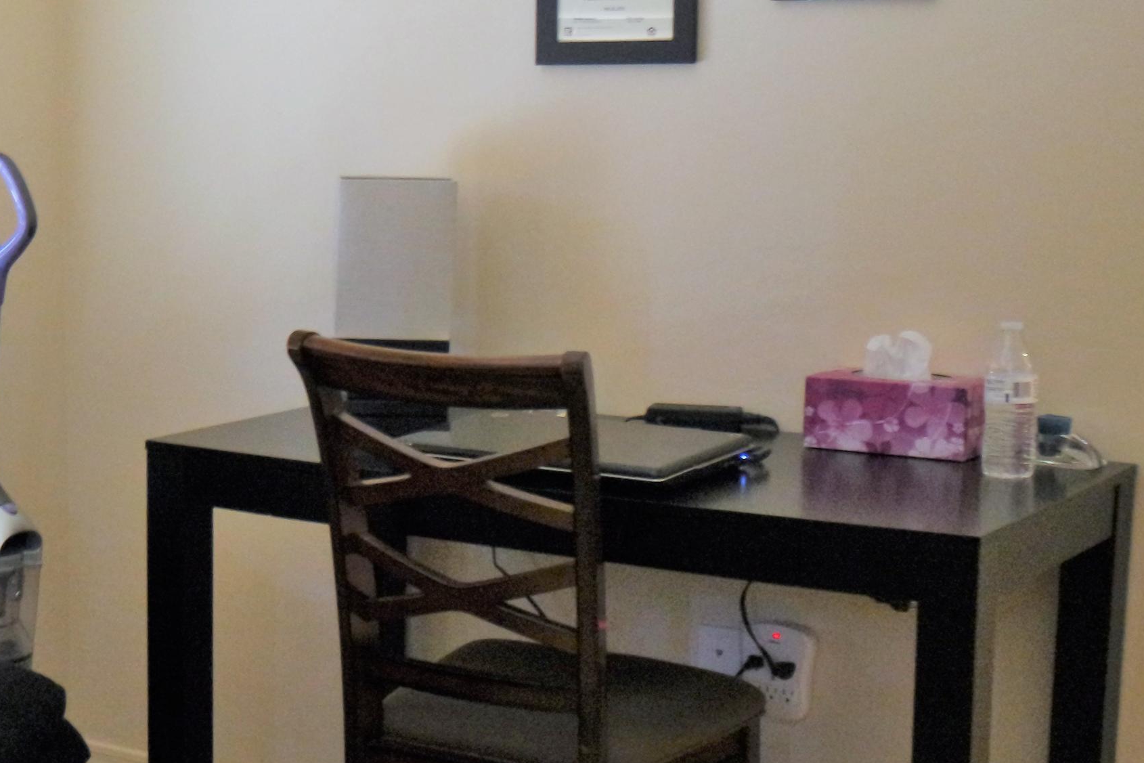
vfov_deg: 19.2
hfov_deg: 27.8
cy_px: 482
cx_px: 206
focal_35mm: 71
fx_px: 2256
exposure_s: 1/15
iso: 1600
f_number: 4
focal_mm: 15
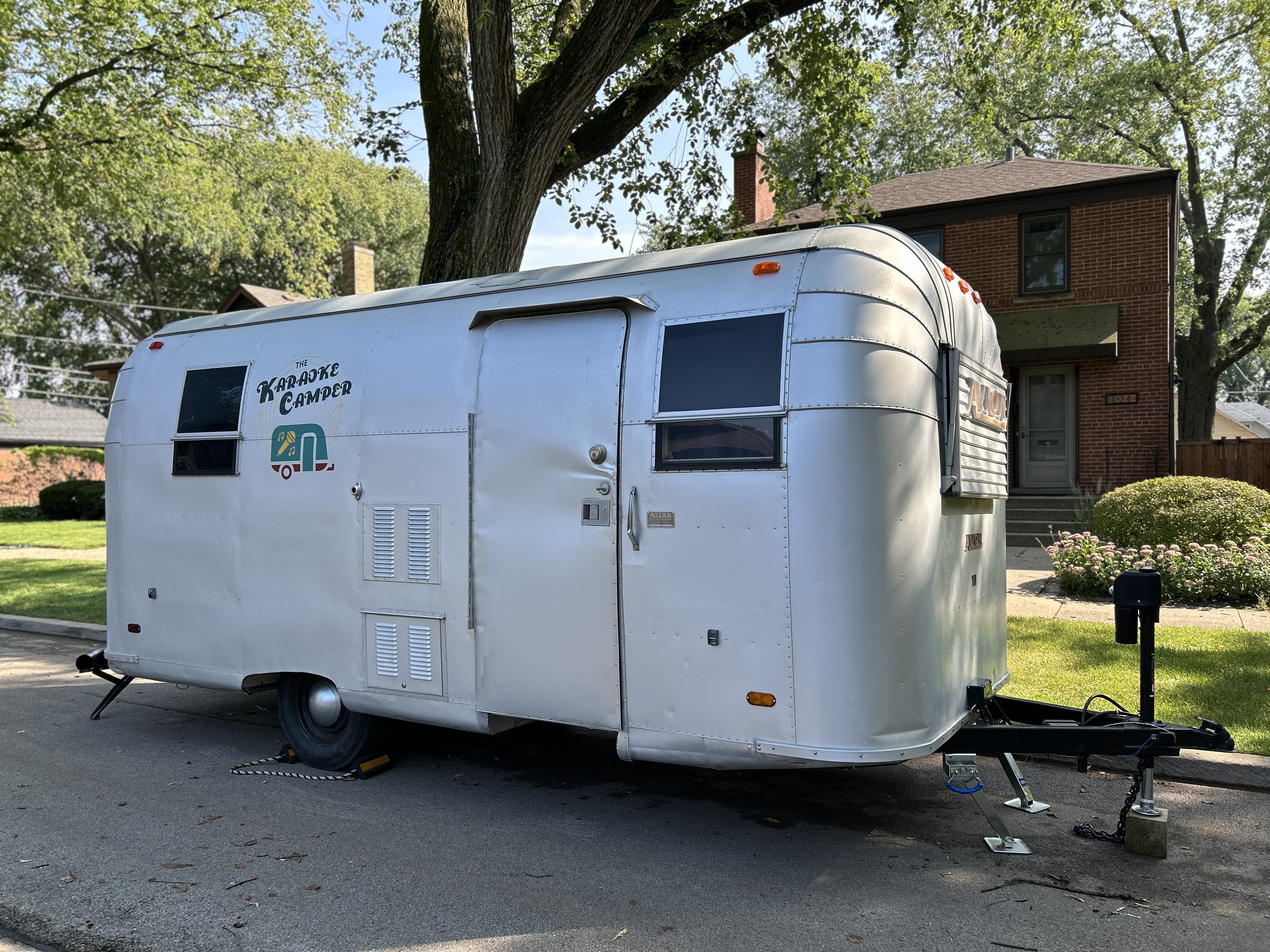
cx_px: 635
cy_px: 476
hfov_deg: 67.3
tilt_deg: -0.3
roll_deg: +0.4
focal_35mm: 26
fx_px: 954
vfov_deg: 53.1
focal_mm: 5.7
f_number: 1.5
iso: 50
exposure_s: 1/949
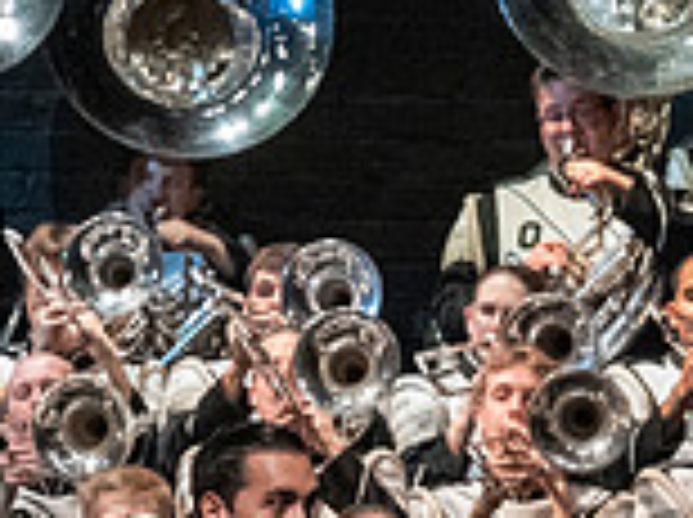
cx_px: 0
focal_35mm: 786
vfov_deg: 1.9
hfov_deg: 2.5
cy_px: 860
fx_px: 15711
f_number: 4
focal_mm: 145
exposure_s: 1/500
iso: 4000
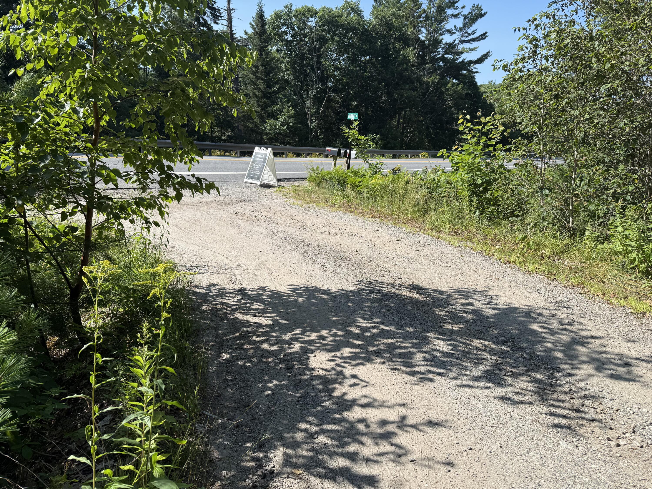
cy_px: 244
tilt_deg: -14.9
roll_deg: -2.7
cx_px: 326
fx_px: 452
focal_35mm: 24
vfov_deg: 56.8
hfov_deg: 71.6
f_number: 1.78
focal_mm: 6.76
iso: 80
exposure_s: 1/3021
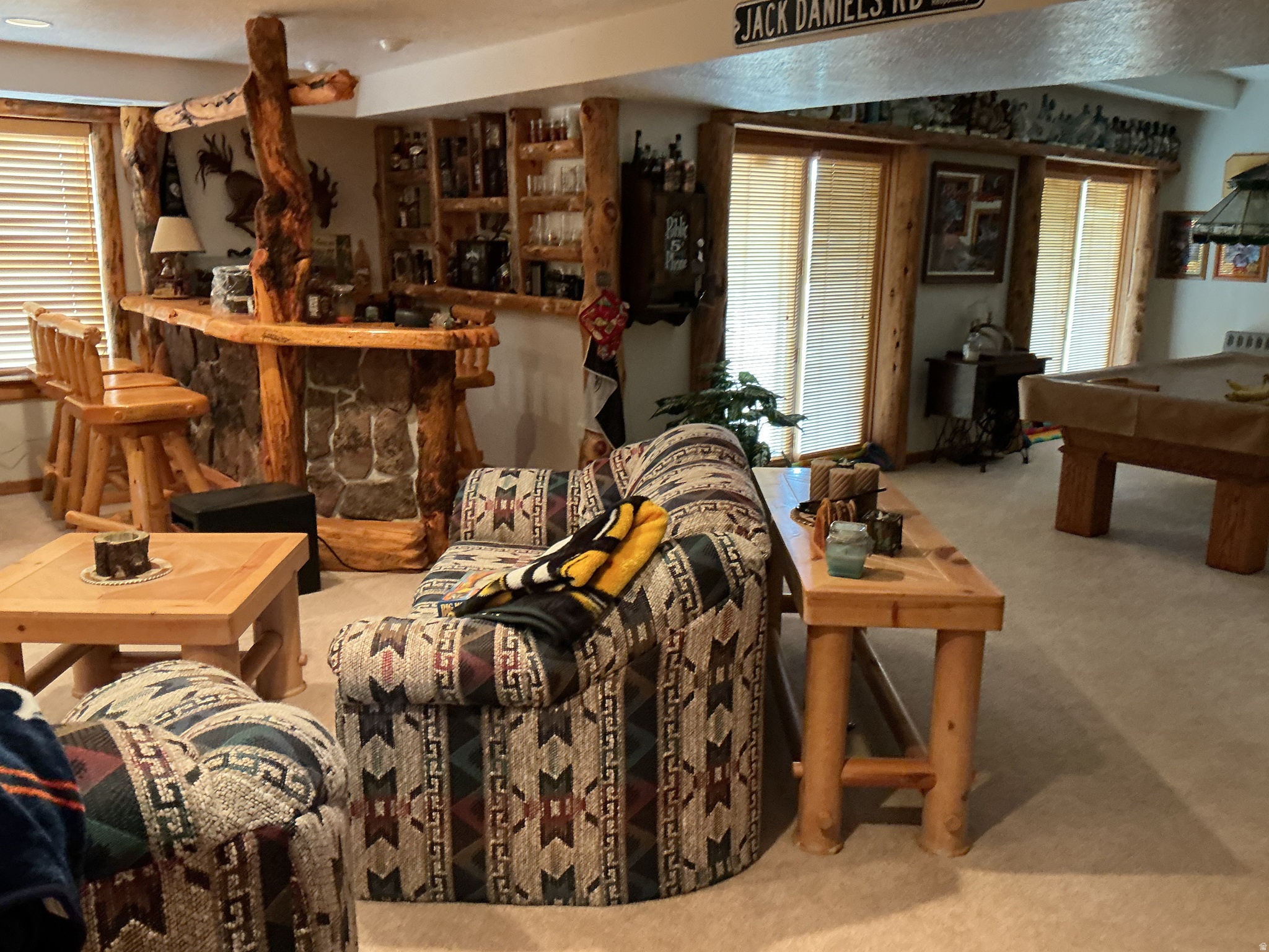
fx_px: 1063
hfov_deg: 61.7
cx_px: 634
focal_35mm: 29
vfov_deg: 48.2
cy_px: 476
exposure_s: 1/30
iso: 250
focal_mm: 3
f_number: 1.8
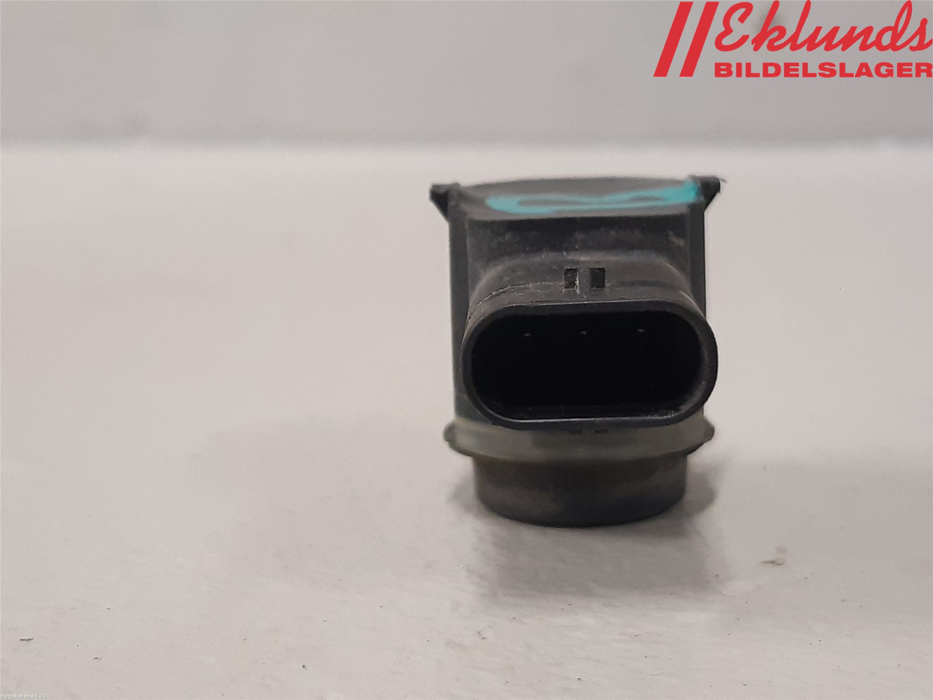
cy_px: 350
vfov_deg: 53.1
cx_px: 466
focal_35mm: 26
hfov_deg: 67.3
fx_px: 701
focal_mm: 3.93
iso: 200
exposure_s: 1/50
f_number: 1.7
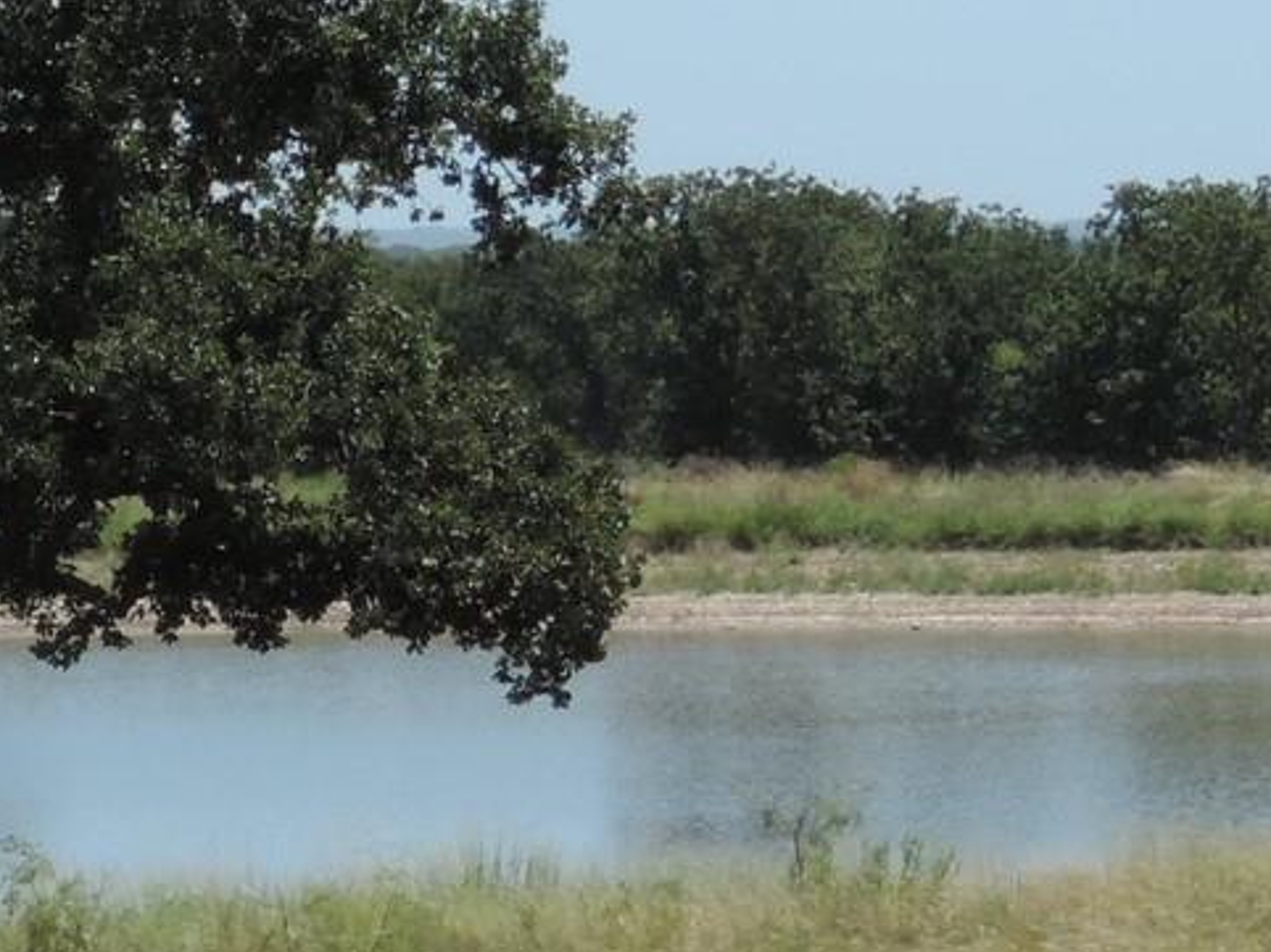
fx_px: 11707
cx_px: -451
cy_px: 883
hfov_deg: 6.2
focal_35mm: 319
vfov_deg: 4.7
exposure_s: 1/800
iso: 80
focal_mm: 13.3
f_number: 3.9
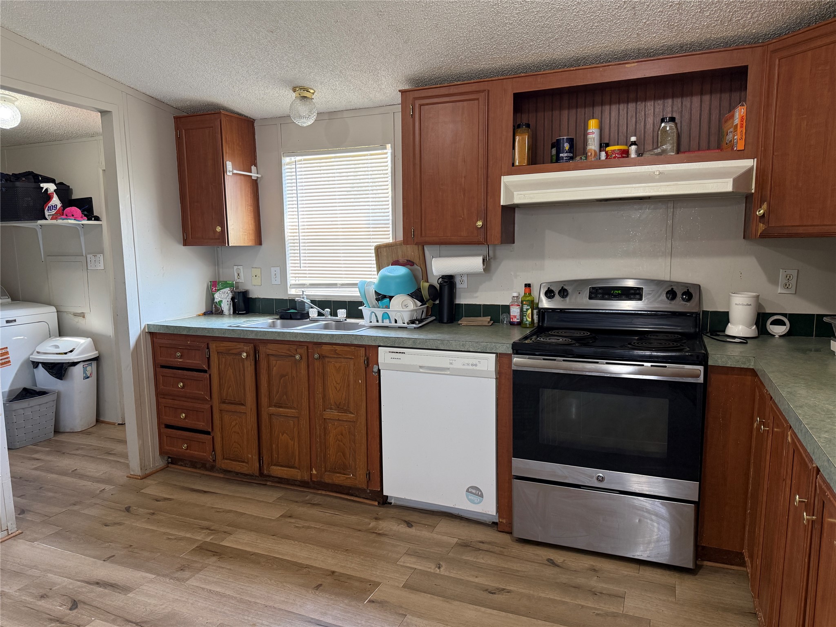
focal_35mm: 24
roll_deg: +0.8
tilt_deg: -6.6
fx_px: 580
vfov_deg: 56.8
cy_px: 314
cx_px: 418
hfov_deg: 71.6
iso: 250
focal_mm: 6.76
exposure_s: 1/120
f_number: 1.78
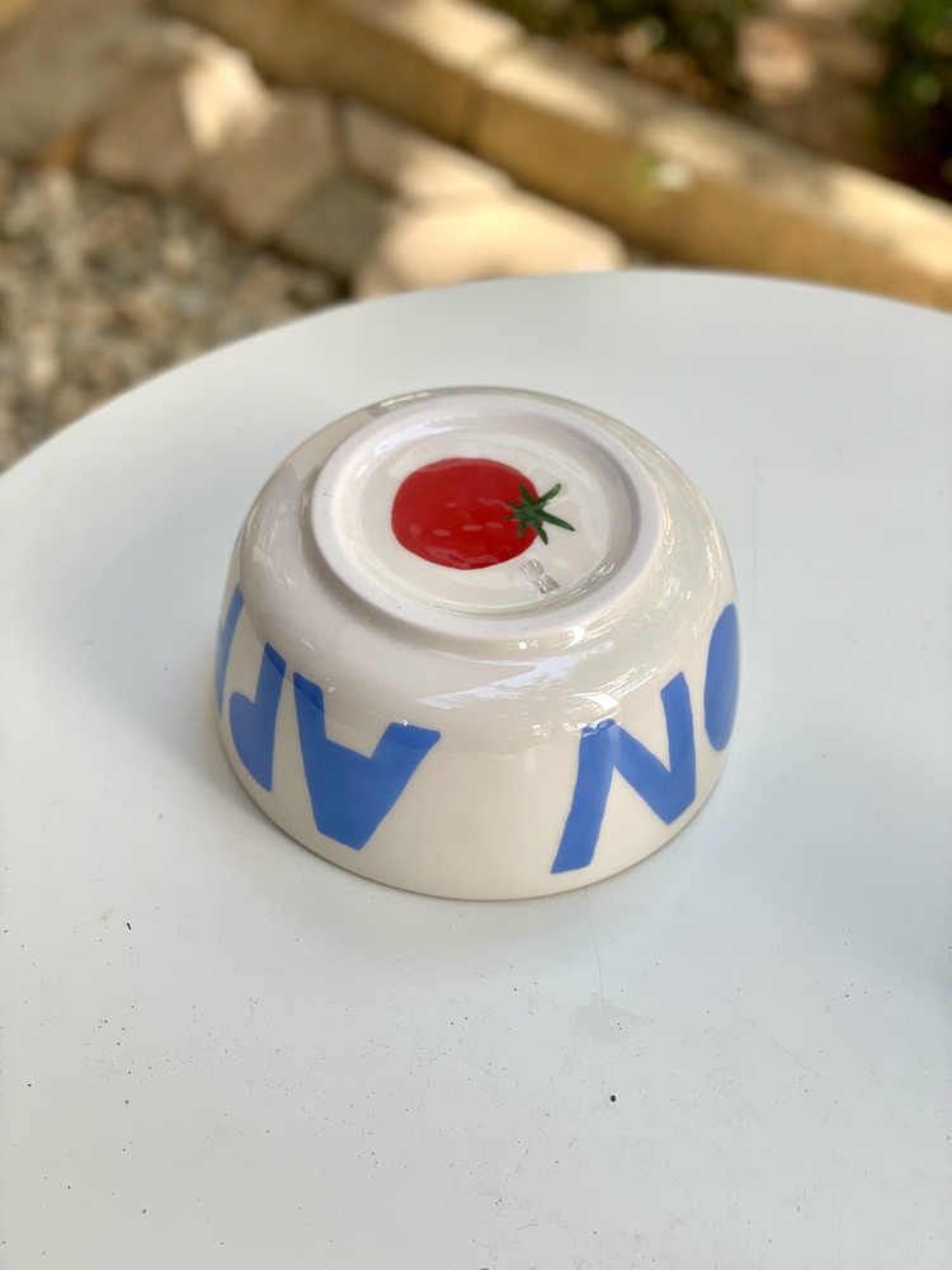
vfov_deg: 36.8
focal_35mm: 52
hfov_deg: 28.0
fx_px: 1907
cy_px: 635
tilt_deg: -46.0
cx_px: 476
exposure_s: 1/157
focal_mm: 6
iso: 25
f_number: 2
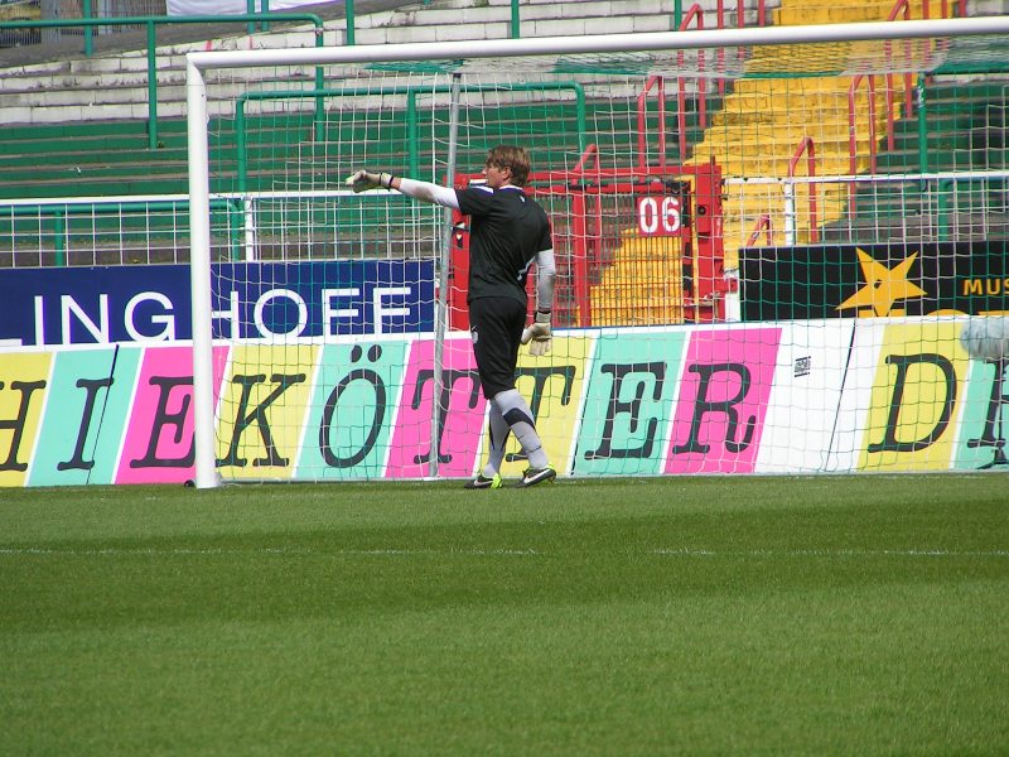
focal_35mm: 380
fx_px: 11076
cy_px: 378
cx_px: 504
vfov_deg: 3.9
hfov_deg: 5.2
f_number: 4
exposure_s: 1/1000
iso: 50
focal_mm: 58
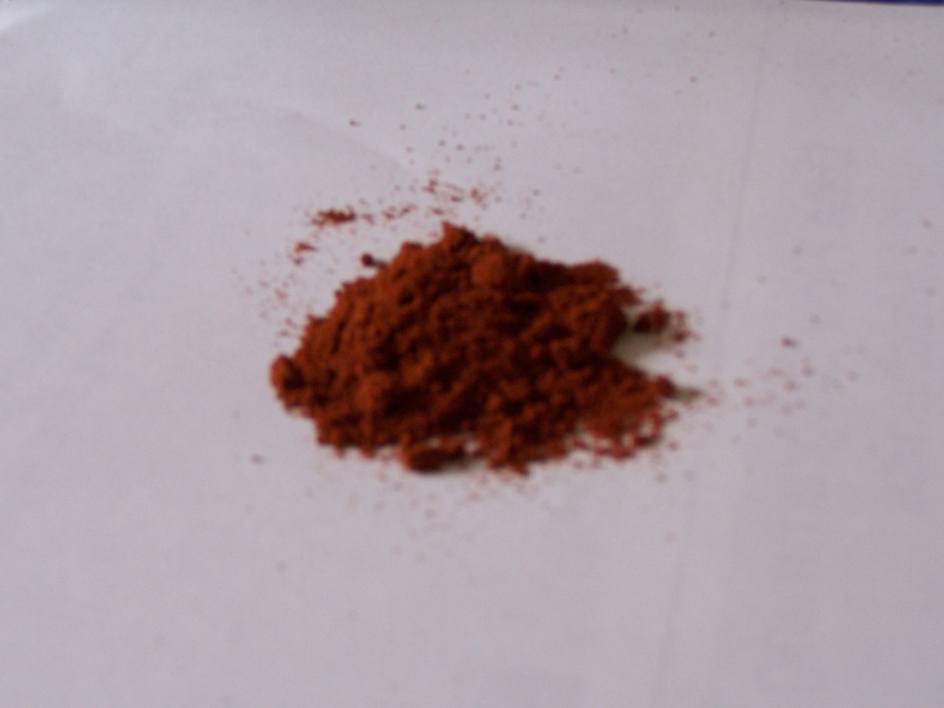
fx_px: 1827
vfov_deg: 21.9
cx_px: 472
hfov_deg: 29.0
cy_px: 354
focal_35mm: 67
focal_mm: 11.1
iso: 140
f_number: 3.2
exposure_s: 1/40
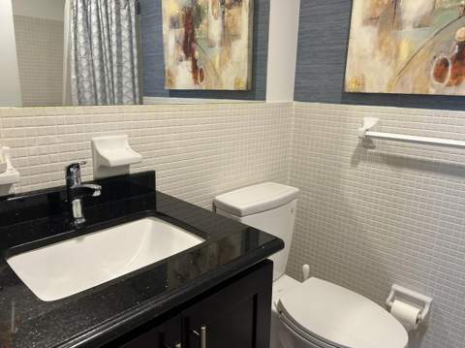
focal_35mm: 26
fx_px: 349
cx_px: 232
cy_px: 174
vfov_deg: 53.0
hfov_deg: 67.4
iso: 160
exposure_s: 1/60
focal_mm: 5.7
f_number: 1.5
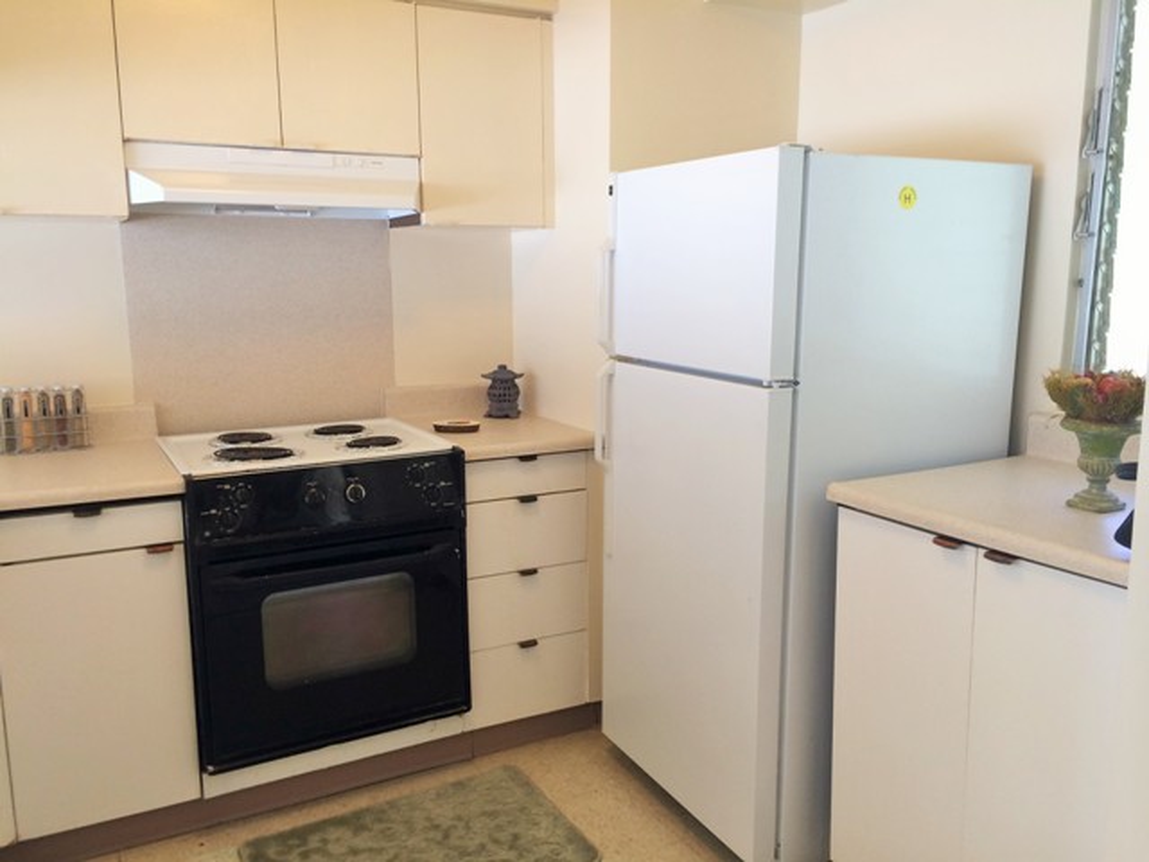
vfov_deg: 46.8
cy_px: 431
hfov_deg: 60.0
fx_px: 996
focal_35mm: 30
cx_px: 574
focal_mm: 4.12
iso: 40
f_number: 2.2
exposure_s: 1/40
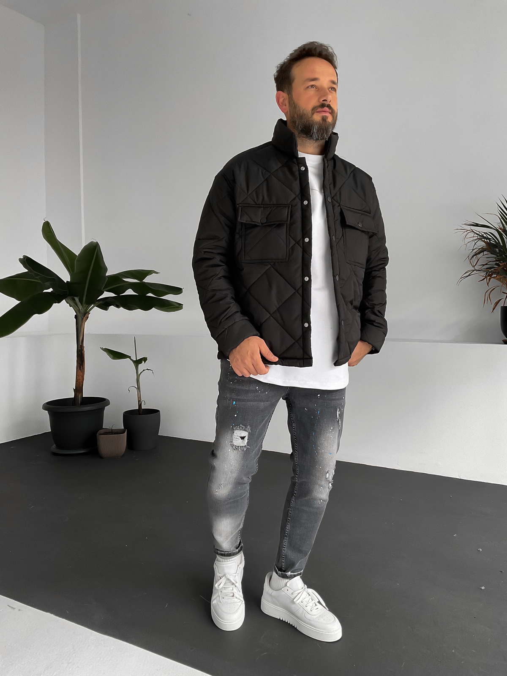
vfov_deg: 61.7
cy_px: 338
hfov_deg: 48.2
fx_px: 566
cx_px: 254
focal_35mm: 29
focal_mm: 3
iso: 64
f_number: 1.8
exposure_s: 1/100
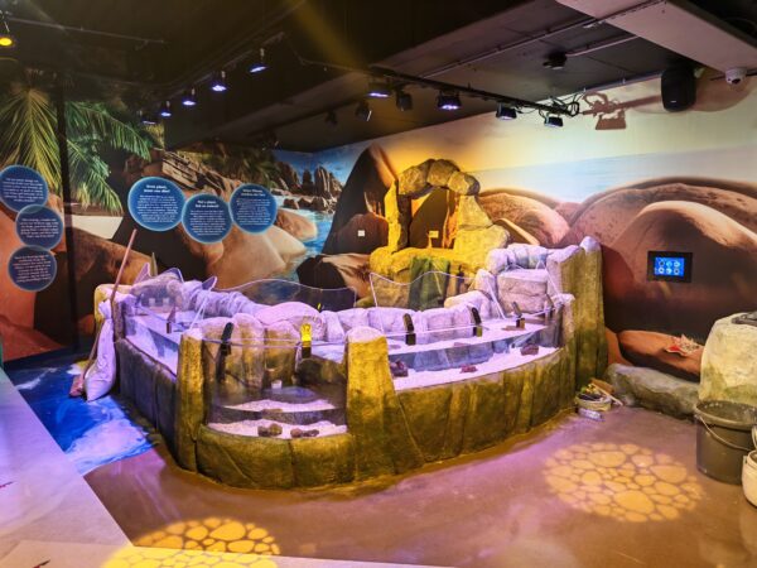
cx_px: 378
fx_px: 503
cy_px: 284
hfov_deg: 73.9
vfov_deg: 58.9
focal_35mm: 23
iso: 100
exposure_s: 1/50
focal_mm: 6.55
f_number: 1.6
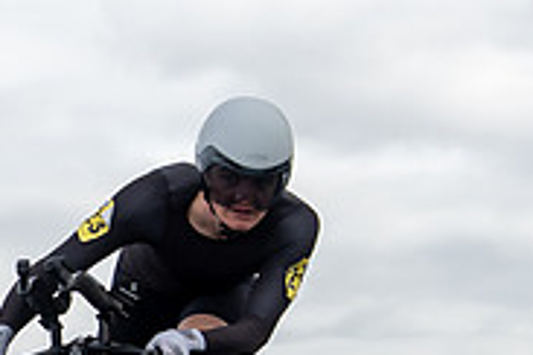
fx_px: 4101
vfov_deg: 4.9
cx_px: -123
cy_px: 567
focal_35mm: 277
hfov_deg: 7.4
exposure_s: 1/1000
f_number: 3.5
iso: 100
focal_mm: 46
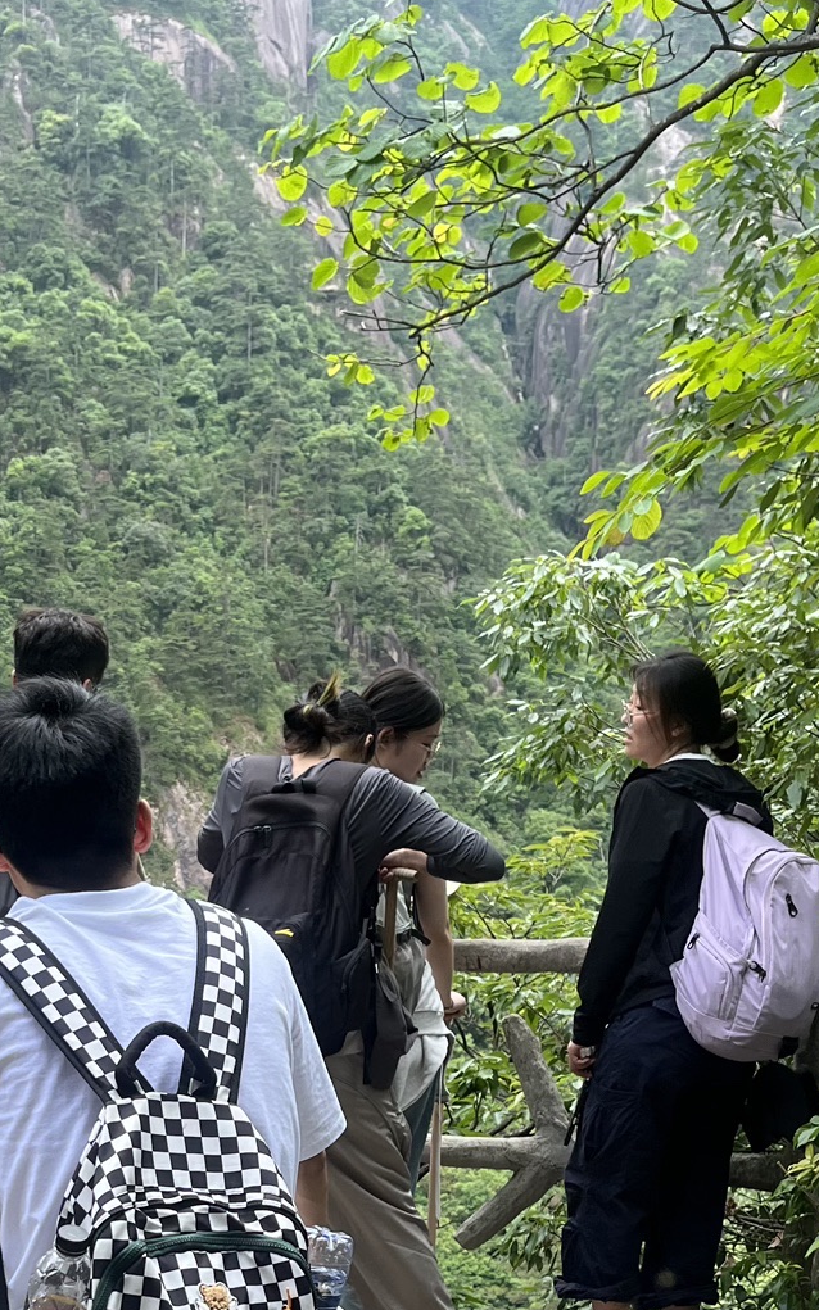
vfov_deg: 35.0
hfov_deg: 23.8
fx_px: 1929
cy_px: 1221
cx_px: 216
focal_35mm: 54
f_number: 1.6
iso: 50
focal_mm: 5.1
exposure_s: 1/355
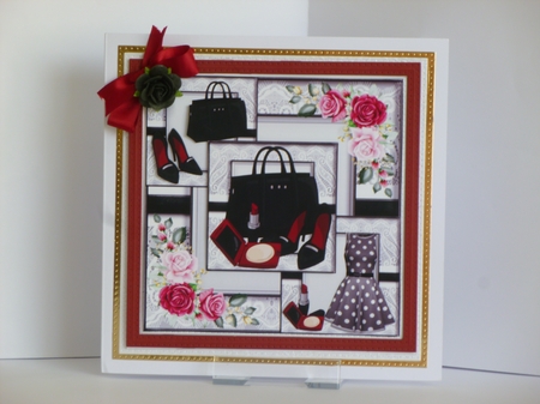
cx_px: 270
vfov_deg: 9.8
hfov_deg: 13.1
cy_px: 202
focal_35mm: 151
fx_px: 2354
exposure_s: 1/30
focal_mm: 26.9
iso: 100
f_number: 5.8
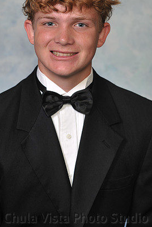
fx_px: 1216
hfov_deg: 7.2
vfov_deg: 10.7
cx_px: 56
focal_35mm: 192
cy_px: 76
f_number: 7.1
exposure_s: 1/125
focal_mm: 135
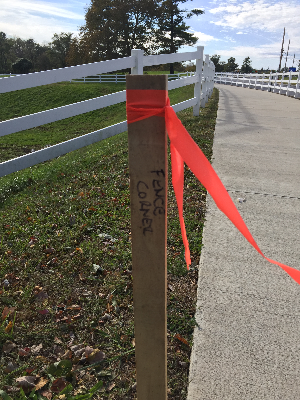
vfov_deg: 61.7
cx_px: 150
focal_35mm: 29
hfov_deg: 48.2
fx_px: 335
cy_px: 200
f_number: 2.2
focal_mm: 4.15
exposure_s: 1/1582
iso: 32
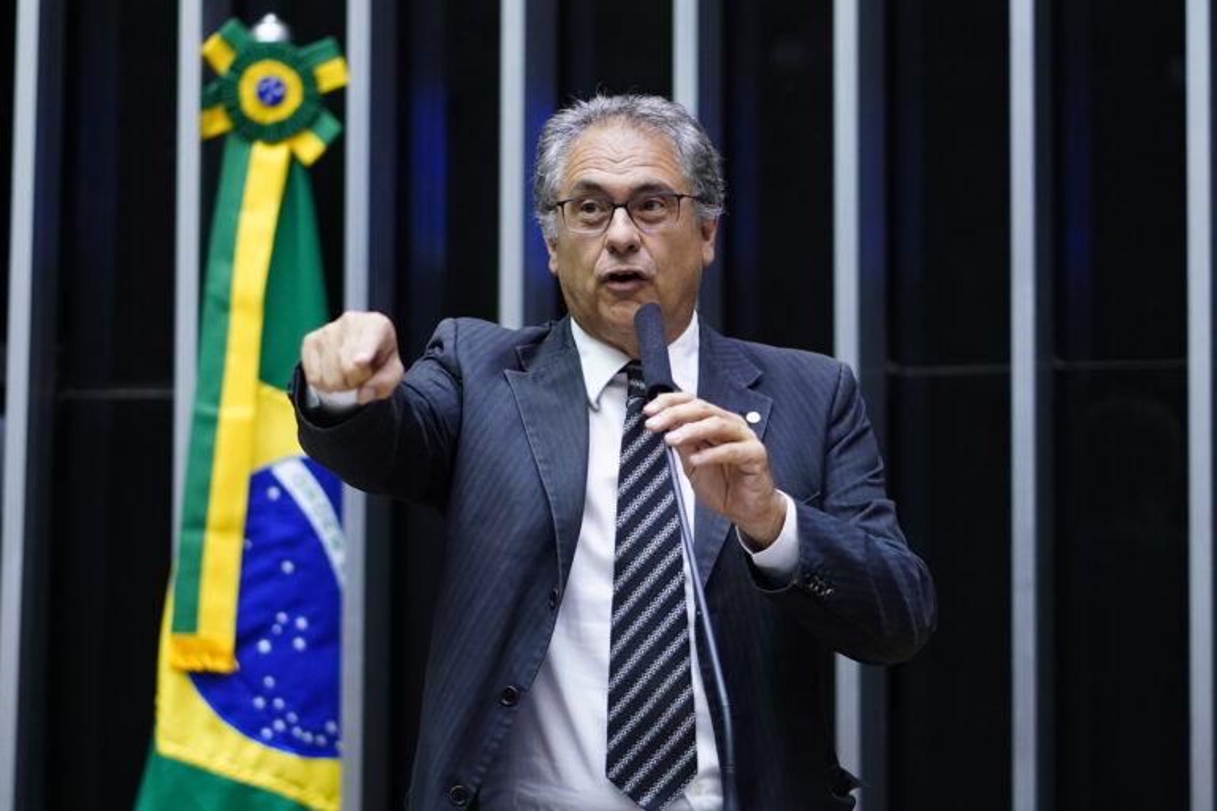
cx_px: 608
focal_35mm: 127
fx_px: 4293
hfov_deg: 16.1
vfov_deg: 10.8
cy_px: 406
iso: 2500
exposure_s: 1/250
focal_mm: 85
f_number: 2
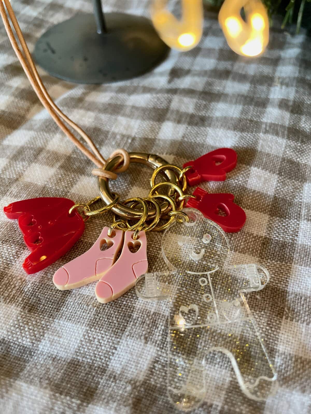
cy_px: 207
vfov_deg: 67.3
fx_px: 311
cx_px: 156
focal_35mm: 26
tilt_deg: -53.0
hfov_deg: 53.1
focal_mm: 4.2
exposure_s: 1/60
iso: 400
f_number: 1.6
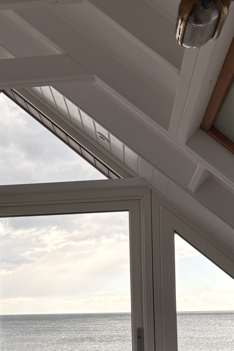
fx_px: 615
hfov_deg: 21.2
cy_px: 290
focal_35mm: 63
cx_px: 32
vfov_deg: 31.0
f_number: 1.6
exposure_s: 1/801
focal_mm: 5.96
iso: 64
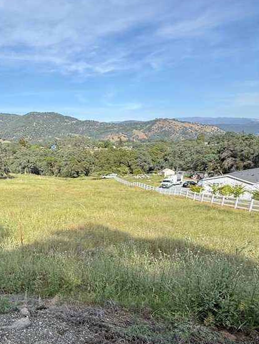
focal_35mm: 26
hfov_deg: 47.5
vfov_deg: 65.3
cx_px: 24
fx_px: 259
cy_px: 232
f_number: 2.2
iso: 50
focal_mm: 2.22
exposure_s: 1/888
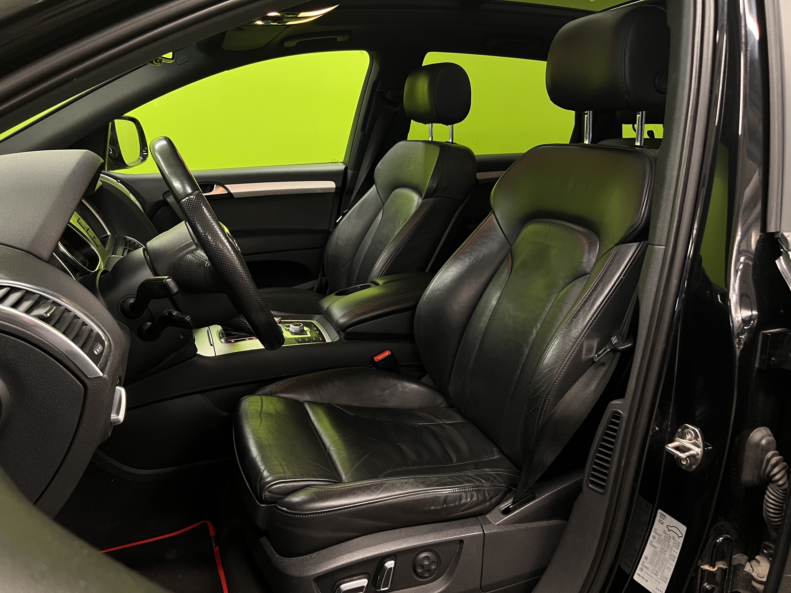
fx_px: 594
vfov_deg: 53.1
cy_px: 296
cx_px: 396
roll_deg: -0.6
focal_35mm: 26
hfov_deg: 67.3
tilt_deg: -16.3
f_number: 1.5
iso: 200
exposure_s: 1/50
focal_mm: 5.7
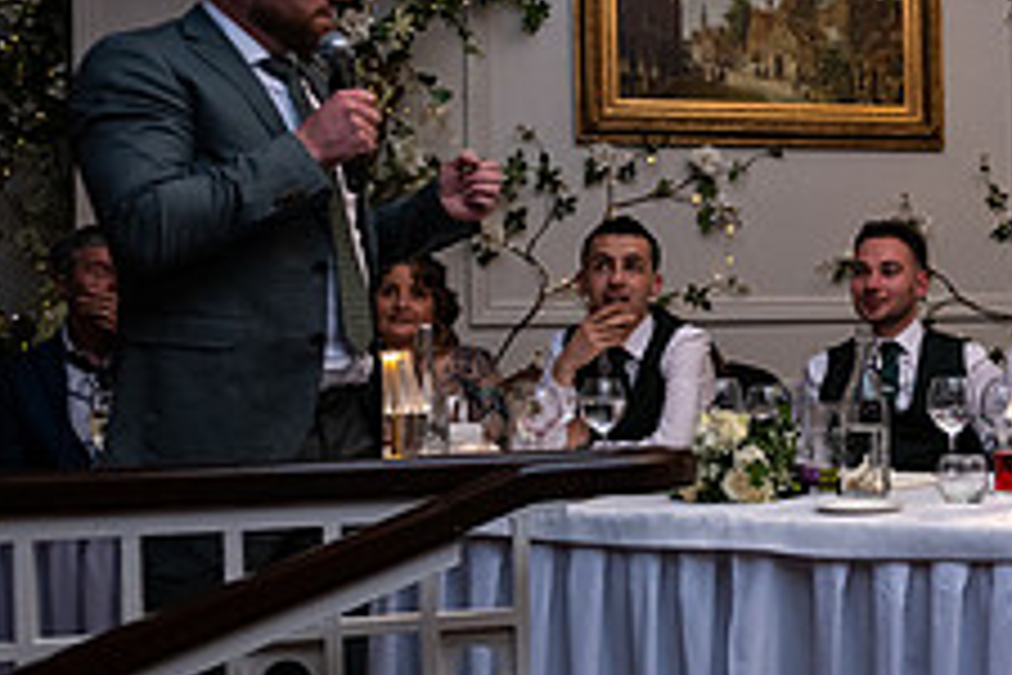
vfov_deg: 21.9
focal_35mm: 62
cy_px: 344
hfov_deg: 29.0
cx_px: 1142
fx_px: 1743
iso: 1000
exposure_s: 1/160
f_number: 3.5
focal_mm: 24
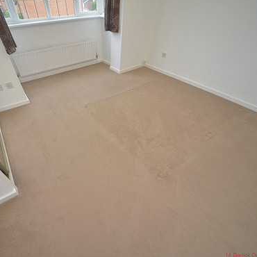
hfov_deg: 86.2
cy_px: 132
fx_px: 134
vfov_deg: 87.4
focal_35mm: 16
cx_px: 101
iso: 450
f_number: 5.6
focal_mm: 12
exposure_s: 1/30
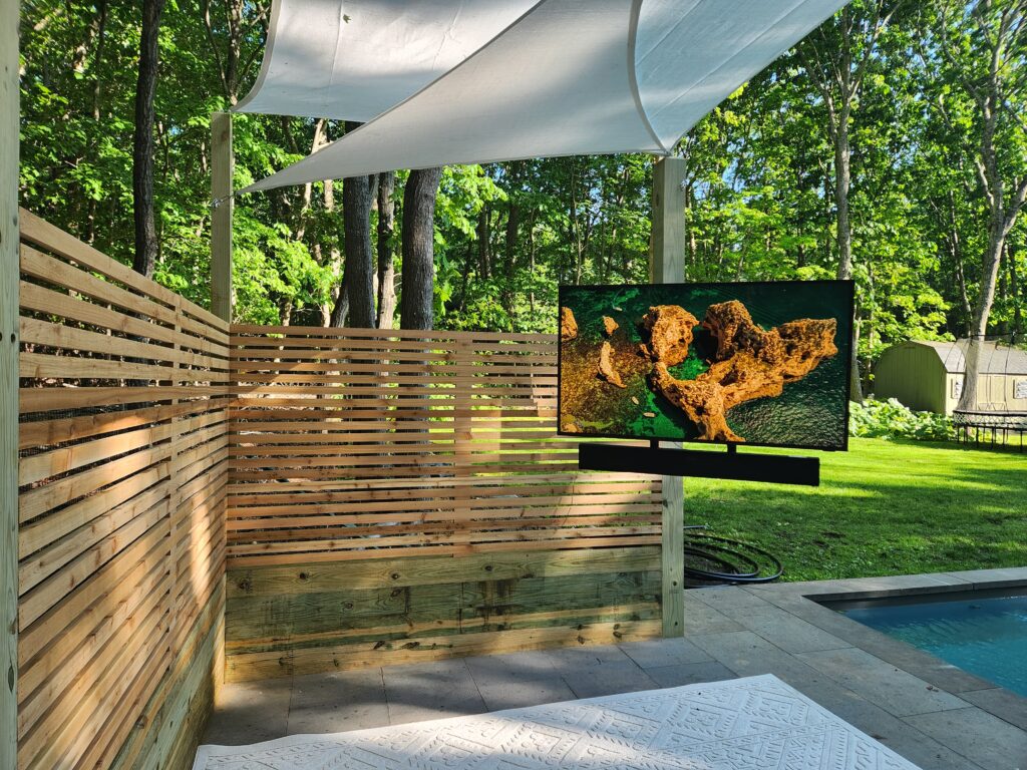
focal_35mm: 23
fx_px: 682
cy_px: 385
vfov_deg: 58.9
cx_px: 514
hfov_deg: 73.9
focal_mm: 5.4
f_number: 1.8
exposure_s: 1/180
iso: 20
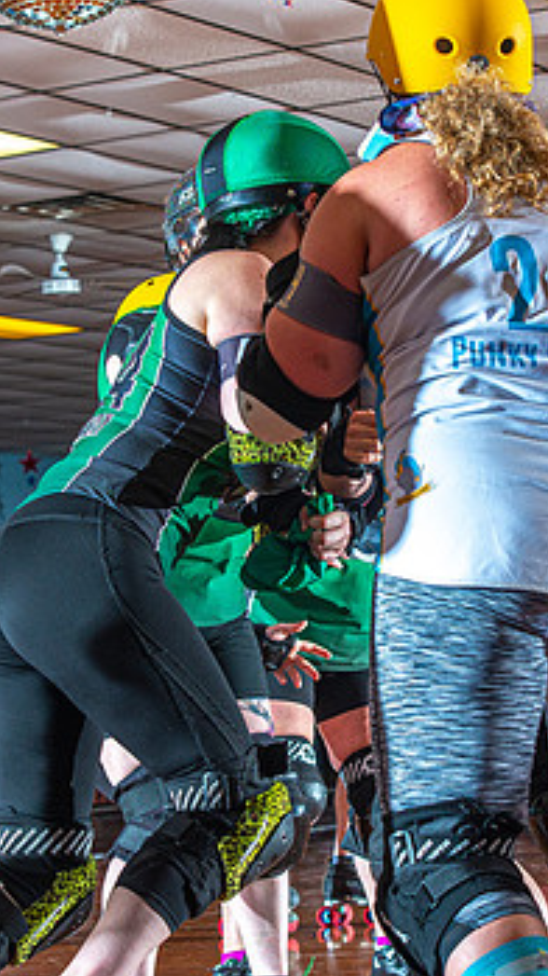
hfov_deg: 9.9
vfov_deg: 17.6
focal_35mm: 122
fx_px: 3155
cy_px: 536
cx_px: 308
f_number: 7.1
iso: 640
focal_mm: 70
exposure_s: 1/160
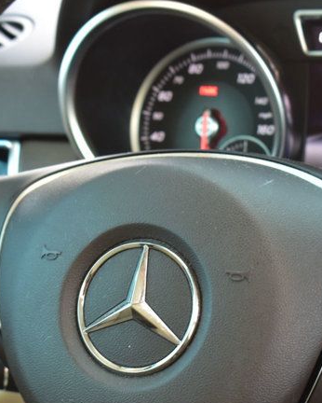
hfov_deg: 12.9
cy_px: 286
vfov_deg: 16.0
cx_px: 167
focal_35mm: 120
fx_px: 1428
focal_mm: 36
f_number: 6.3
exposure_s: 1/15
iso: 640
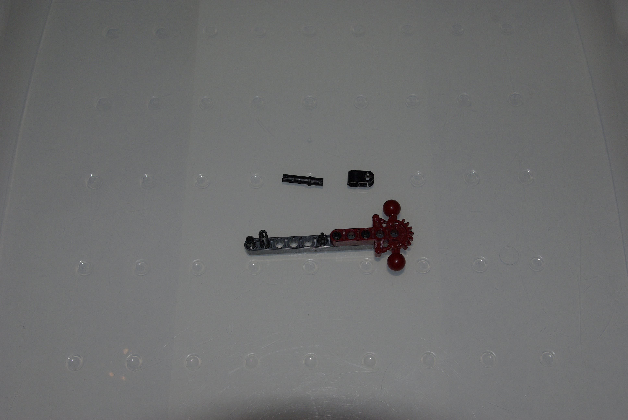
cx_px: 314
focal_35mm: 46
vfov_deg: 29.0
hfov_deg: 42.3
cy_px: 210
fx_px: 812
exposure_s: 1/45
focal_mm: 31
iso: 400
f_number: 8
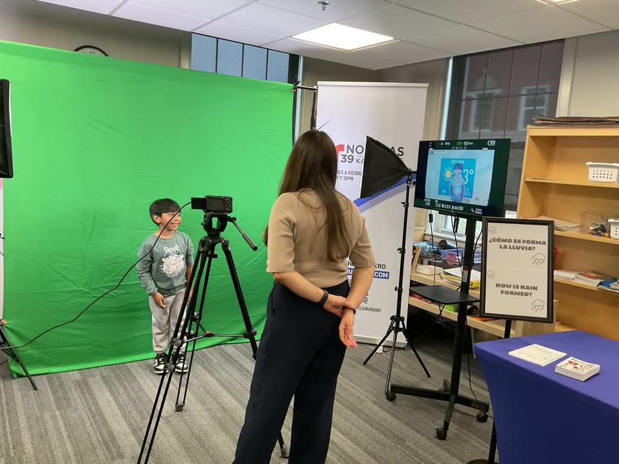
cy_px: 232
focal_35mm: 29
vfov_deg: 48.2
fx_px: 519
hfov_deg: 61.7
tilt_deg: -8.2
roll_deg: -2.9
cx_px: 310
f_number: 1.8
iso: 100
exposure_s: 1/60
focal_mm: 3
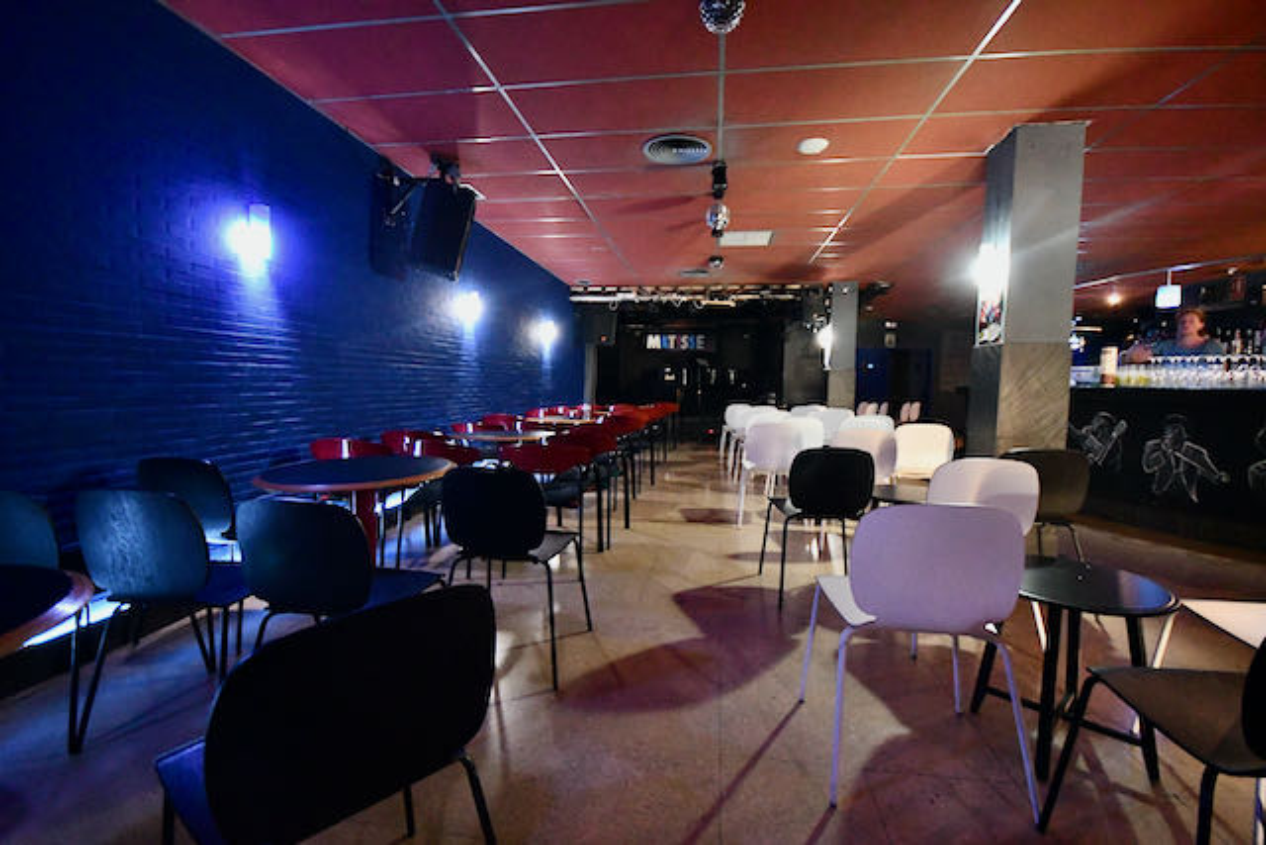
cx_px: 633
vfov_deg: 77.4
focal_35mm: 15
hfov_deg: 100.4
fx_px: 528
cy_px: 422
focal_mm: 10
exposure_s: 1/60
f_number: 4
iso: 10000
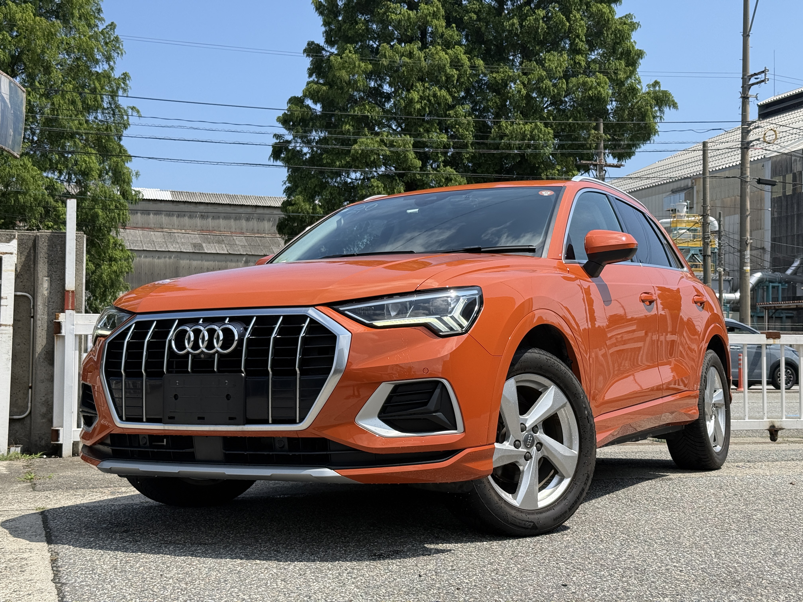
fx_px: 1113
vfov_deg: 30.3
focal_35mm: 48
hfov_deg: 39.7
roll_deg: -0.6
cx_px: 402
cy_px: 301
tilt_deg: +2.3
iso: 80
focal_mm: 6.76
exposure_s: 1/4878
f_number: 1.78
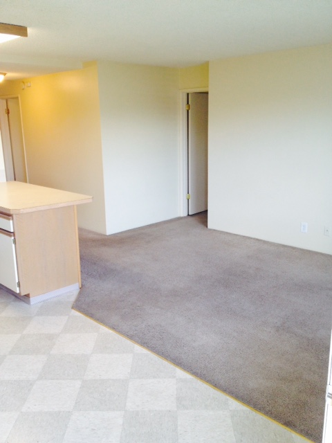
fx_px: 448
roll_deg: +1.7
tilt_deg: -13.2
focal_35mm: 35
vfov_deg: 52.6
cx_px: 166
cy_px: 222
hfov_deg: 40.7
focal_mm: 4.28
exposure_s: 1/60
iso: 50
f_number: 2.4
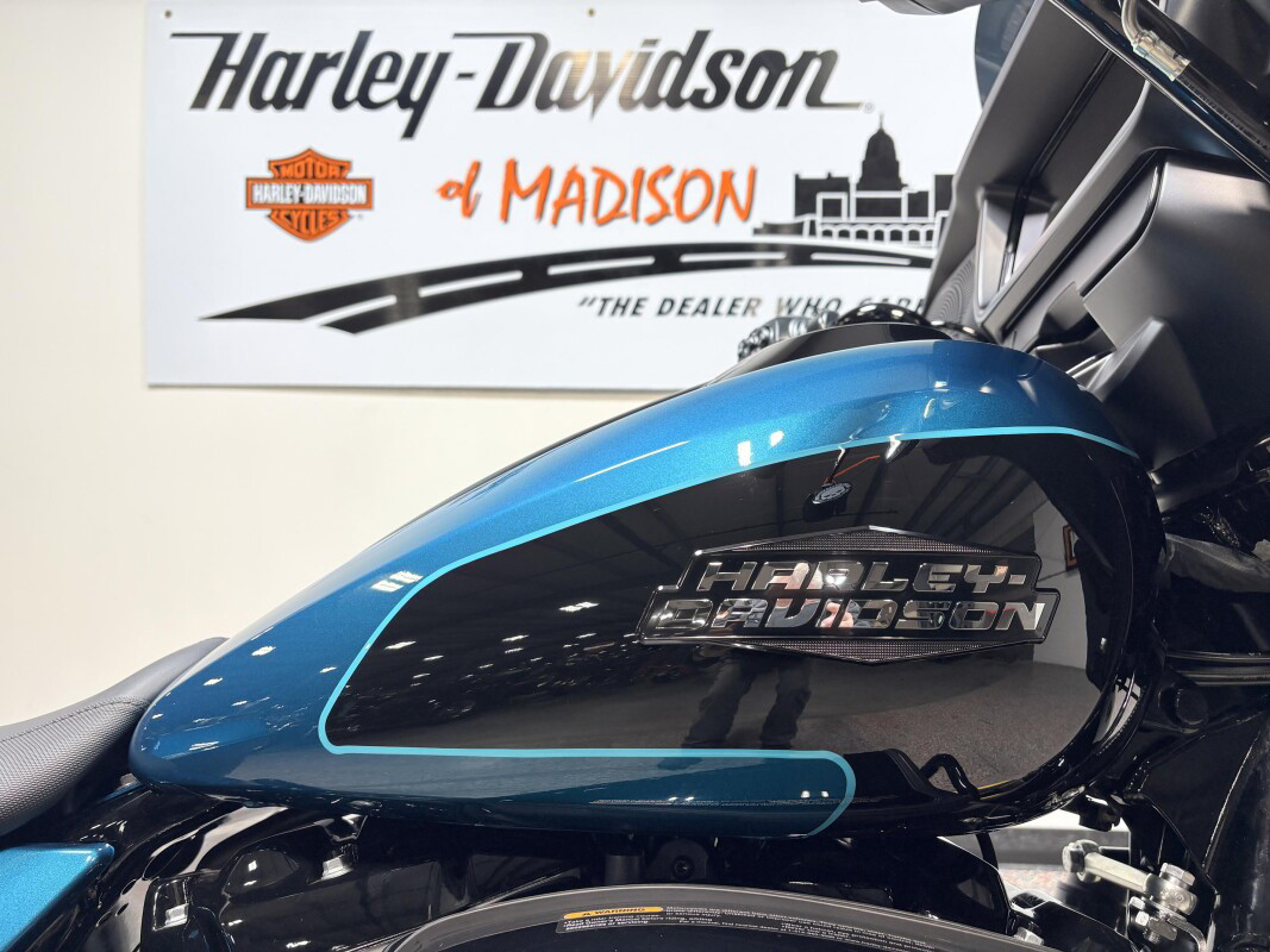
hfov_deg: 67.3
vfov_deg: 53.1
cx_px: 635
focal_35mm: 26
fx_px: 954
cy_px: 476
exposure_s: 1/120
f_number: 1.6
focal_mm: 5.96
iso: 50
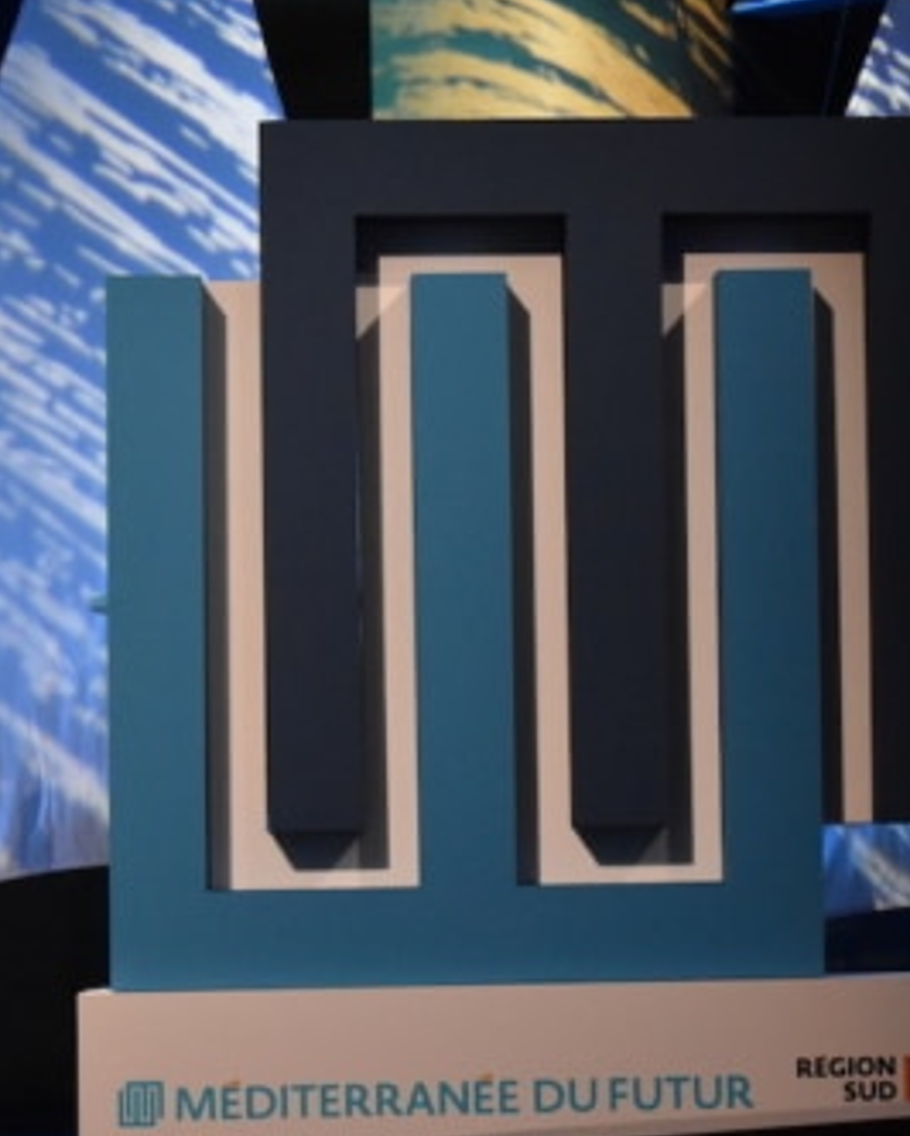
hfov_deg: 11.0
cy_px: 643
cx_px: 640
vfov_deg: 13.8
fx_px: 4704
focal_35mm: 140
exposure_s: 1/125
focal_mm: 55
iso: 4000
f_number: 5.6
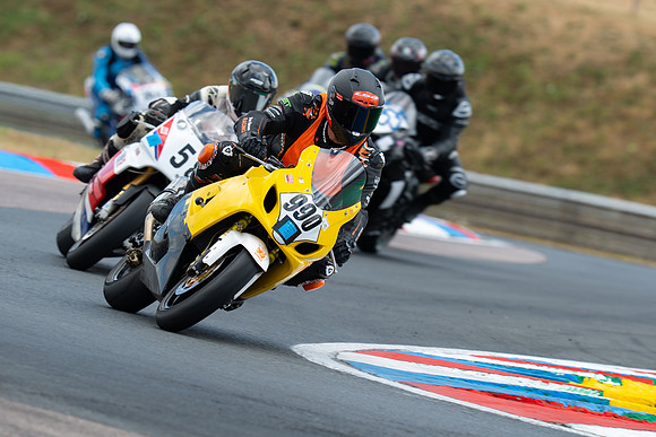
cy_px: 230
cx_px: 330
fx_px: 9262
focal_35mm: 508
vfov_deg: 2.7
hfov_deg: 4.1
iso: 125
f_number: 5.6
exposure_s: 1/320
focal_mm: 400
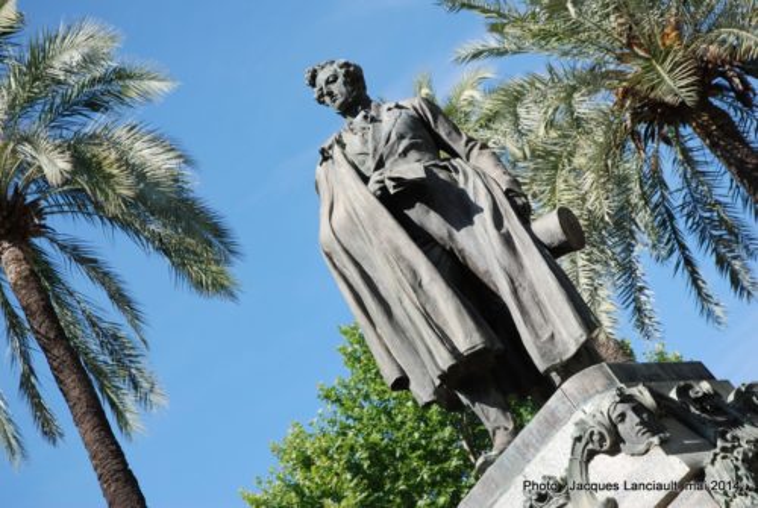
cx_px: 379
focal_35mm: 75
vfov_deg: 18.2
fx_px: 1581
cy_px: 254
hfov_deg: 27.0
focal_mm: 50
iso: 100
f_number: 7.1
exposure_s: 1/200
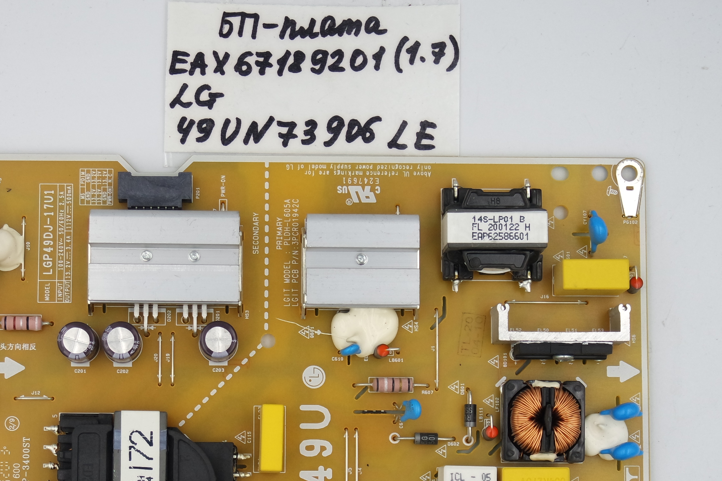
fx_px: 1825
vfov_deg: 15.0
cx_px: 280
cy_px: 360
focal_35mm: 91
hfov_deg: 22.3
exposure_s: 1/125
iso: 200
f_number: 5
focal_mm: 20
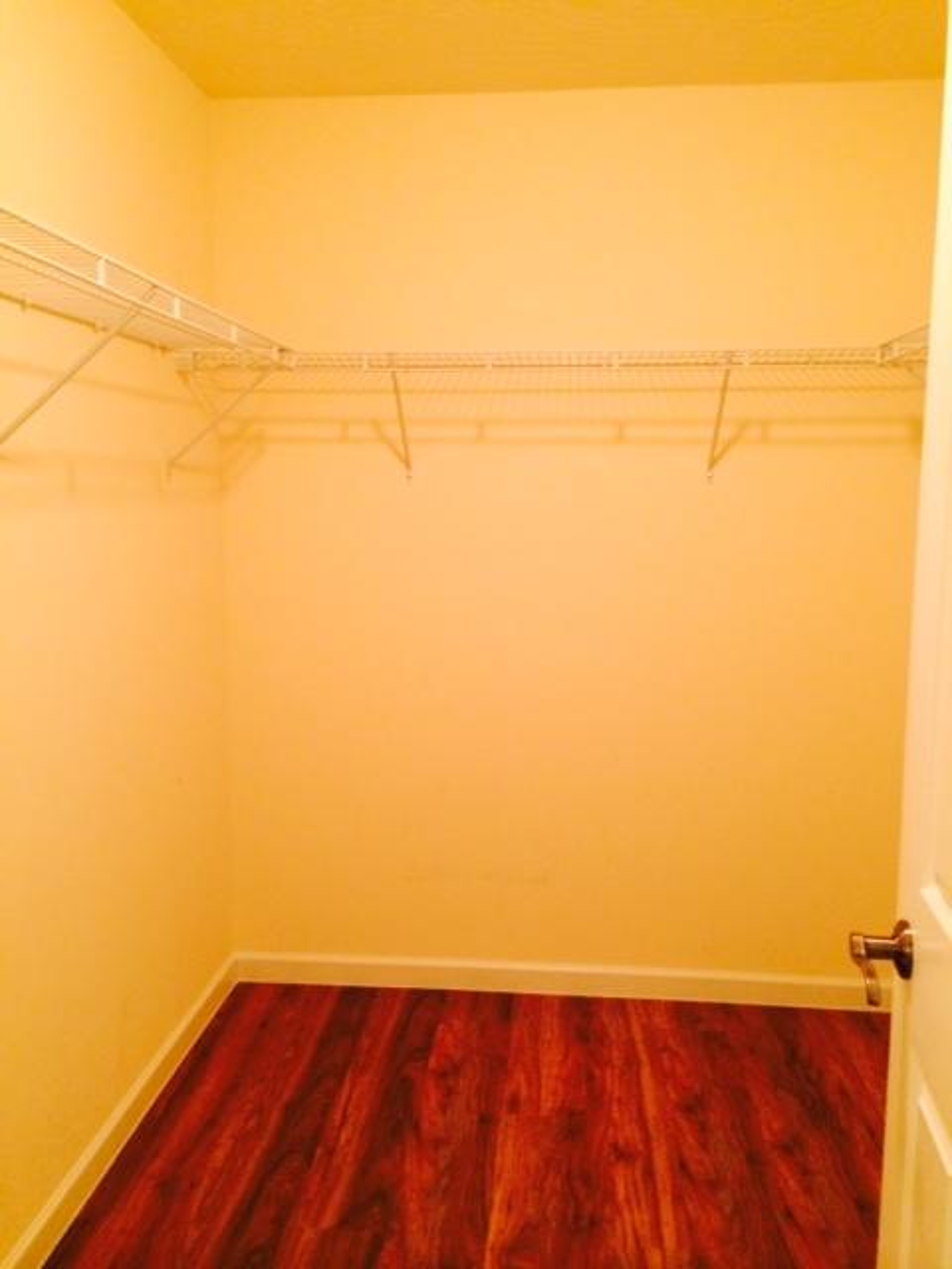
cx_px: 476
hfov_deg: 46.8
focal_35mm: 30
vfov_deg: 60.0
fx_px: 1100
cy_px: 634
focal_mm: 4.12
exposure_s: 1/17
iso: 320
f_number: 2.2
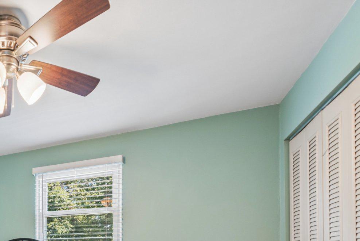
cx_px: 6
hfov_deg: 51.9
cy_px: 244
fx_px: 290
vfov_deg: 39.4
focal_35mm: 29
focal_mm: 14
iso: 250
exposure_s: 1/13
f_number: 9
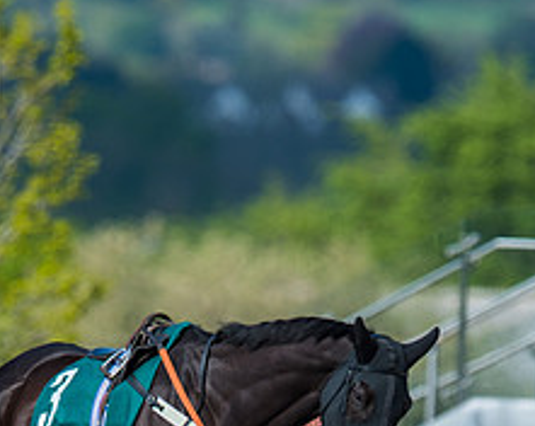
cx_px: 311
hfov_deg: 1.7
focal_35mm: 1151
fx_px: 18193
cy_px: 470
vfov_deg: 1.3
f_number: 5
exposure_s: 1/1600
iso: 160
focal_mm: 400
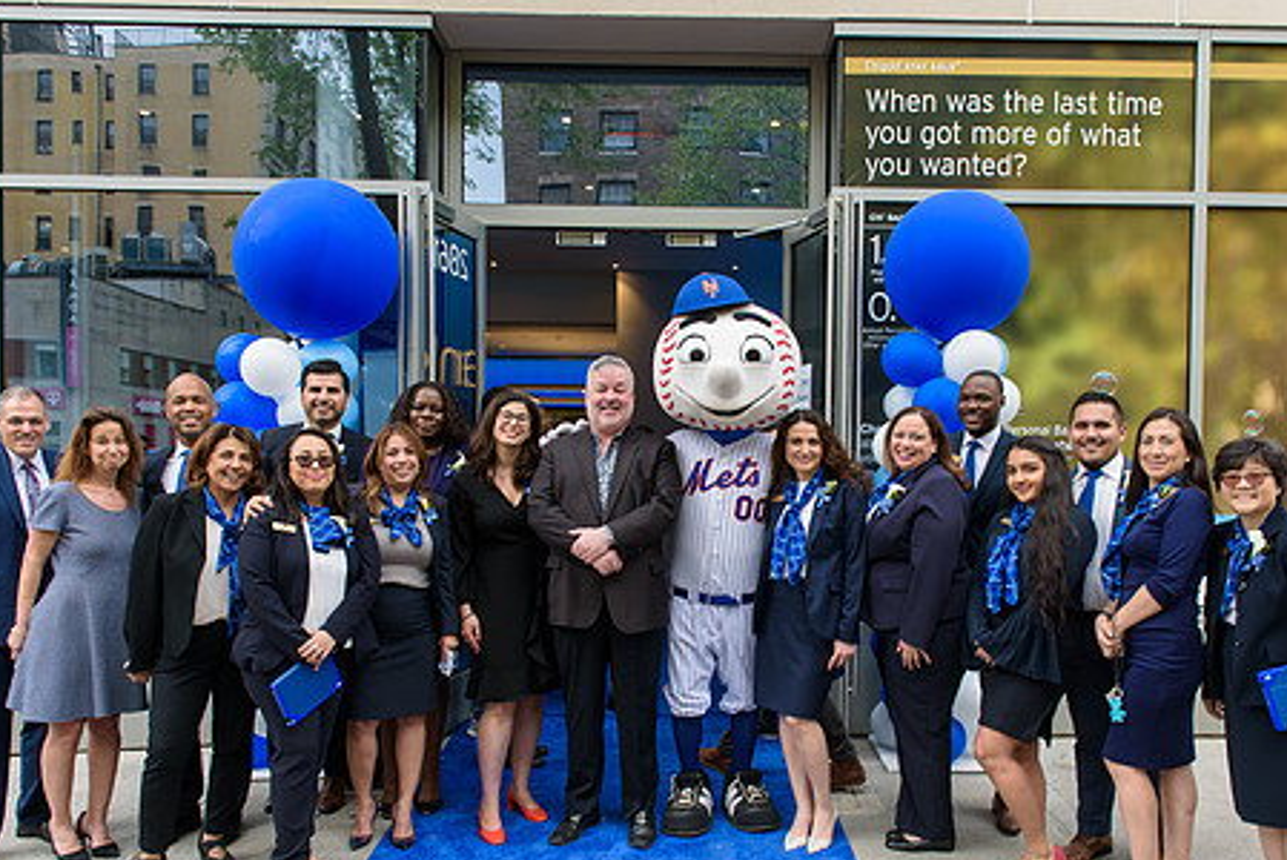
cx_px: 702
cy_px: 483
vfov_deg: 42.3
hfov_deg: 60.1
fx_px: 1109
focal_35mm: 31
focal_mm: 24
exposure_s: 1/250
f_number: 5
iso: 200
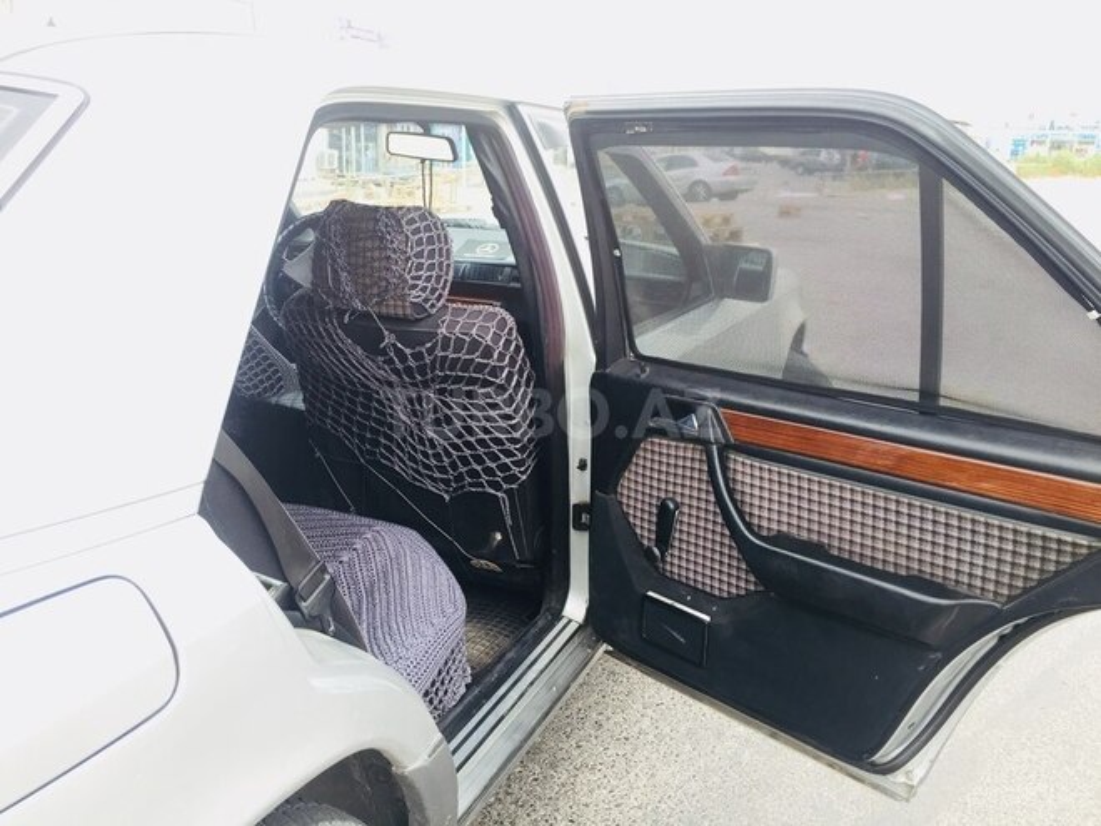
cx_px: 550
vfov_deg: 48.2
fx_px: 922
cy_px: 413
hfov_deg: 61.7
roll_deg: -2.0
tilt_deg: -15.6
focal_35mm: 29
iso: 40
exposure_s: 1/100
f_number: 2.2
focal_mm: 4.15
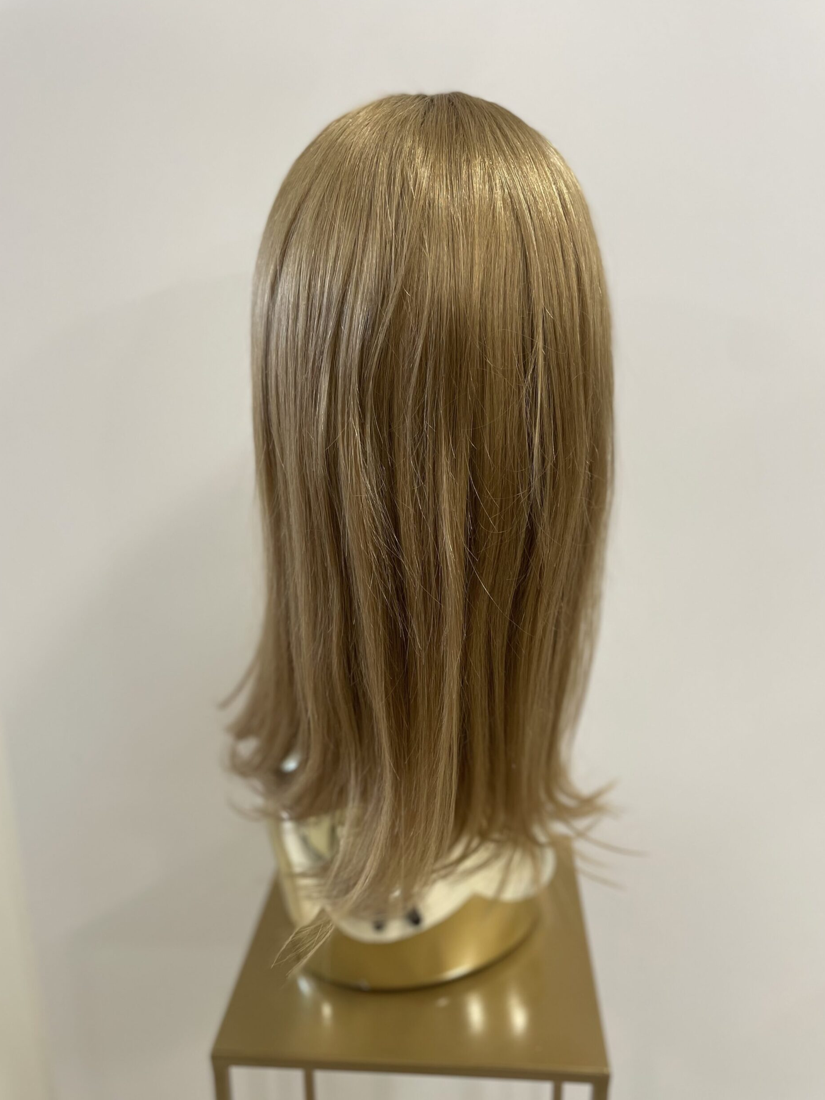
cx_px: 416
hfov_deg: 51.4
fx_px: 858
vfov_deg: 65.3
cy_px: 558
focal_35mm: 27
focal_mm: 4.2
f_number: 1.6
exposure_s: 1/50
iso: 80
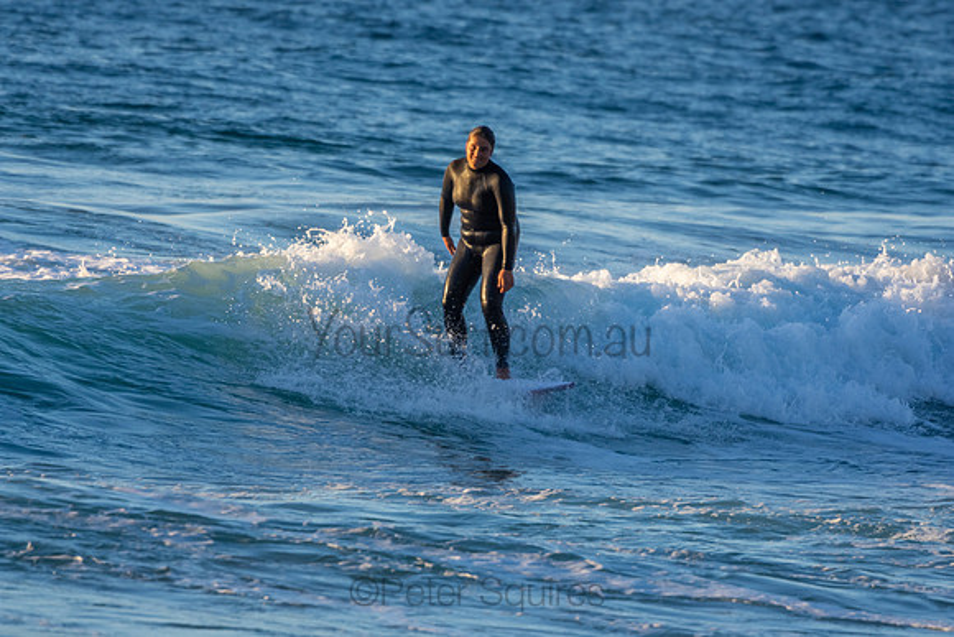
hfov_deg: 3.6
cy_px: 318
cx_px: 477
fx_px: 15108
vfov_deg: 2.4
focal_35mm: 570
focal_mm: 380
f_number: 5.6
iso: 720
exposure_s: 1/1250
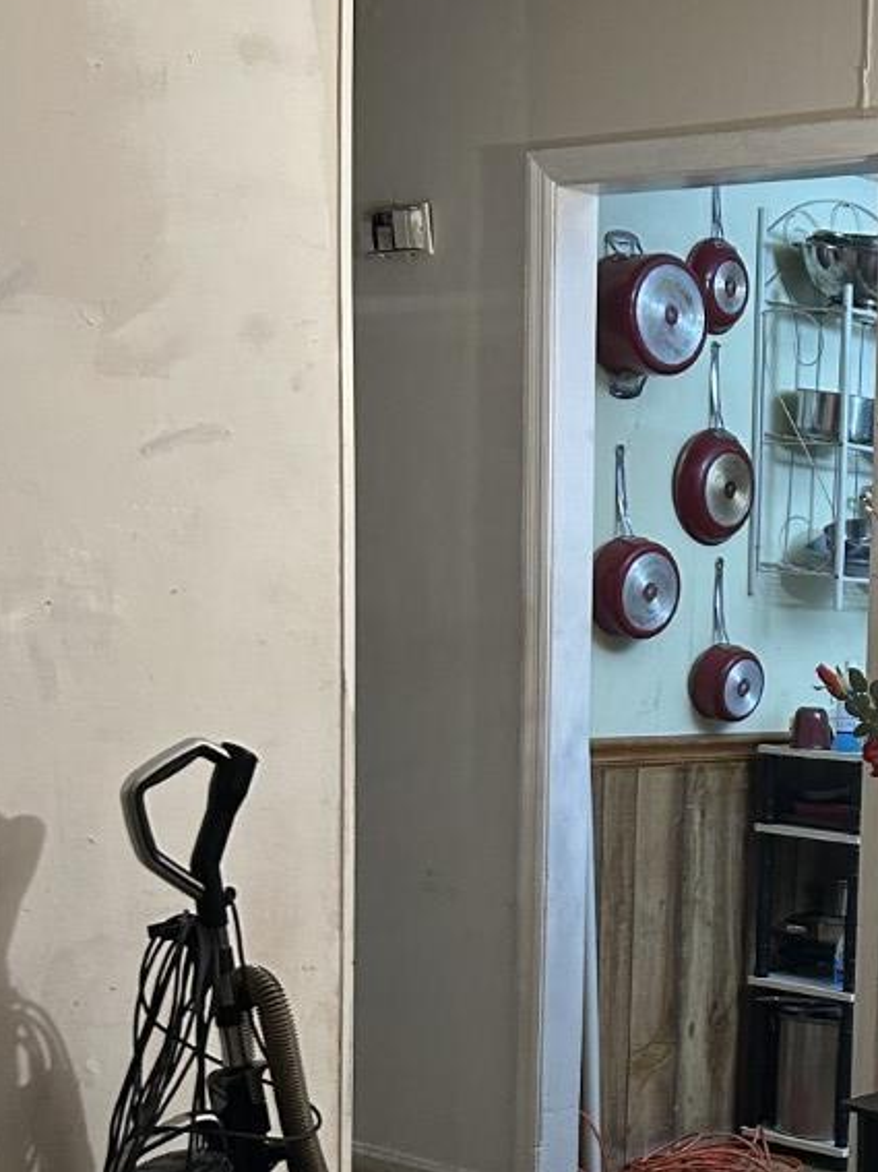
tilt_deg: -7.5
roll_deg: -2.3
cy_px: 860
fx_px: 2233
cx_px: 1004
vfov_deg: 29.0
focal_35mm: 66
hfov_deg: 21.0
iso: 200
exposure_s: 1/60
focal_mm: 5.7
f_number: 1.5
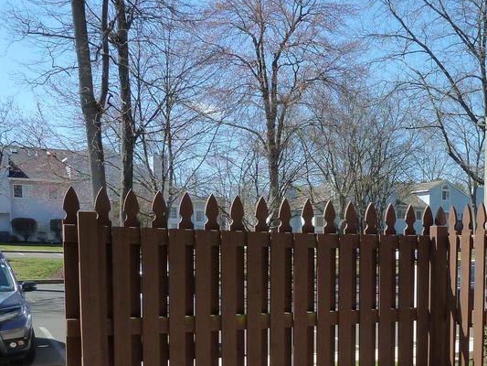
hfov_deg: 38.2
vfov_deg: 29.1
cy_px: 328
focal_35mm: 48
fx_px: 675
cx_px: 388
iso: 125
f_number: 4
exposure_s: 1/400
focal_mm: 4.1
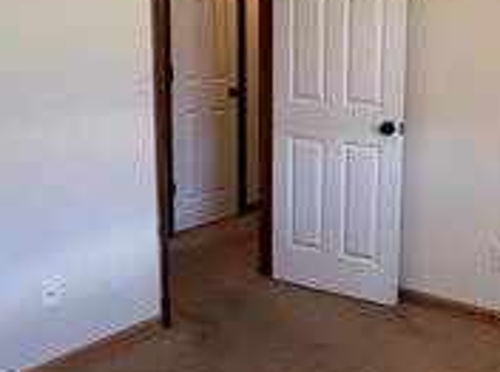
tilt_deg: -9.6
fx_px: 735
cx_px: 384
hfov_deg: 36.6
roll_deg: -1.5
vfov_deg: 28.3
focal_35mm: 51
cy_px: 138
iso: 320
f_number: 2.2
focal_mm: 2.22
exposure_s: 1/77
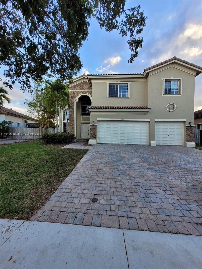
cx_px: 101
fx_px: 101
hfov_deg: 89.9
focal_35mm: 13
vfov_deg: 106.2
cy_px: 134
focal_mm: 1.74
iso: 40
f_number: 2.2
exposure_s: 1/260
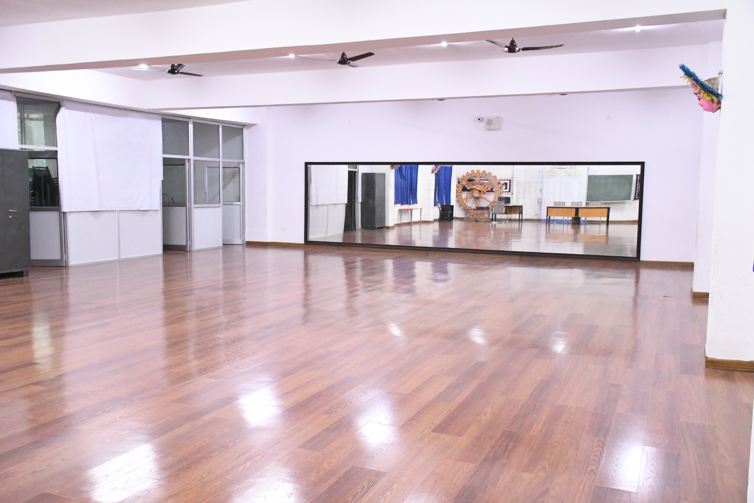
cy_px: 252
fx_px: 691
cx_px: 377
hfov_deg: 57.2
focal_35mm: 33
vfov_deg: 40.0
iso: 8000
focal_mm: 22
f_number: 4
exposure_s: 1/160
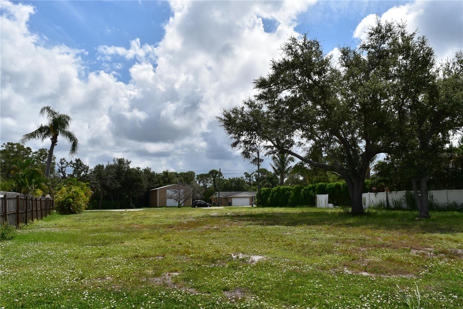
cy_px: 154
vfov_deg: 47.9
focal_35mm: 27
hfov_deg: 67.4
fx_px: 347
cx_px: 232
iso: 220
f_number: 11
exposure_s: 1/500
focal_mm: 18
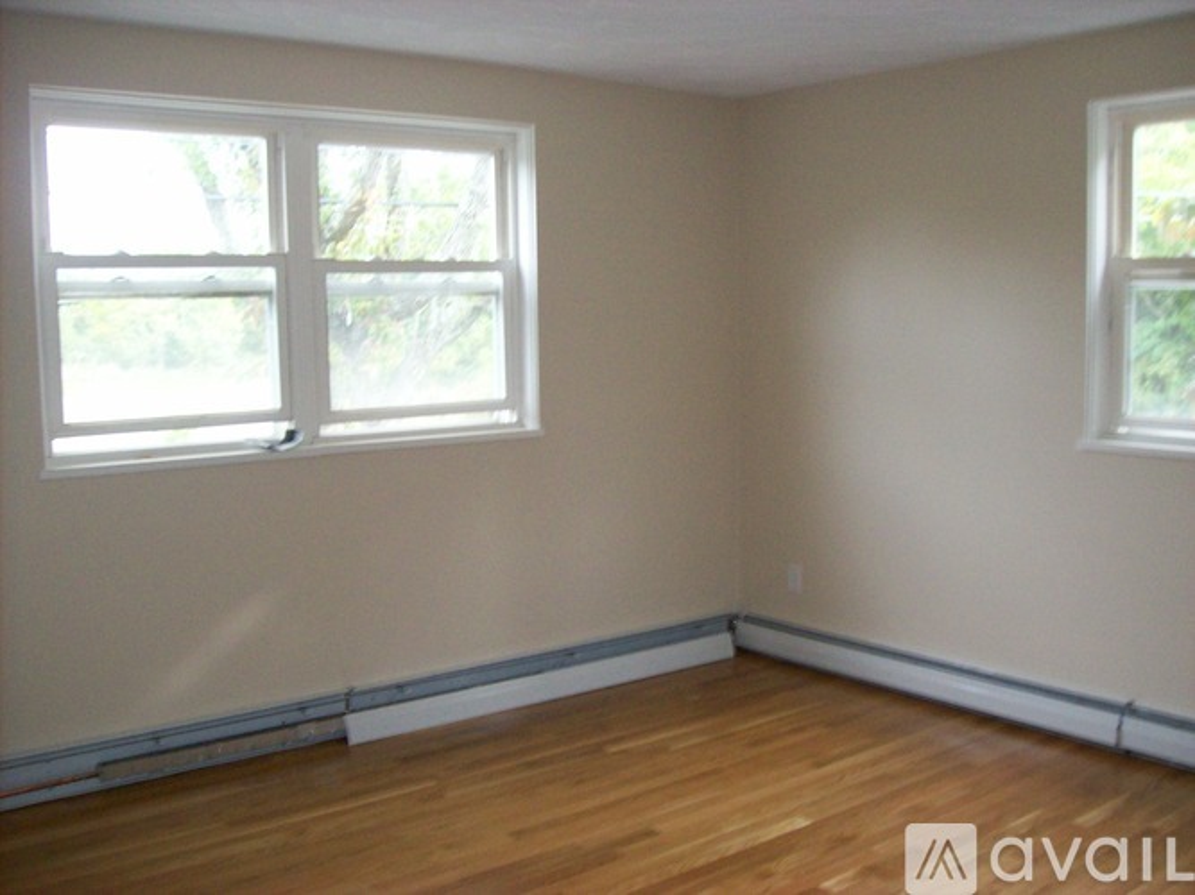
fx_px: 1243
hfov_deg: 51.4
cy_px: 448
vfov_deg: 39.6
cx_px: 598
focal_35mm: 36
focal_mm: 6
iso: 200
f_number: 2.7
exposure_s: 1/64
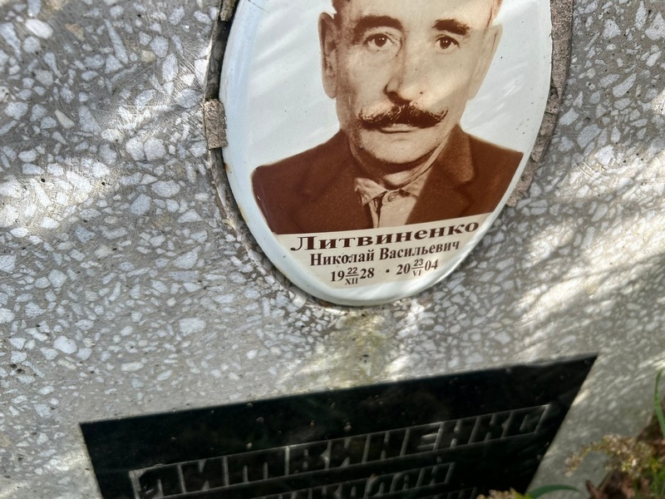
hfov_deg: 67.3
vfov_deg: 53.1
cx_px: 332
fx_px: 499
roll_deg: -8.8
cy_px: 250
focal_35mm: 26
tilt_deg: -38.9
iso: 50
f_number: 1.5
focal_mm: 5.7
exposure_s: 1/471
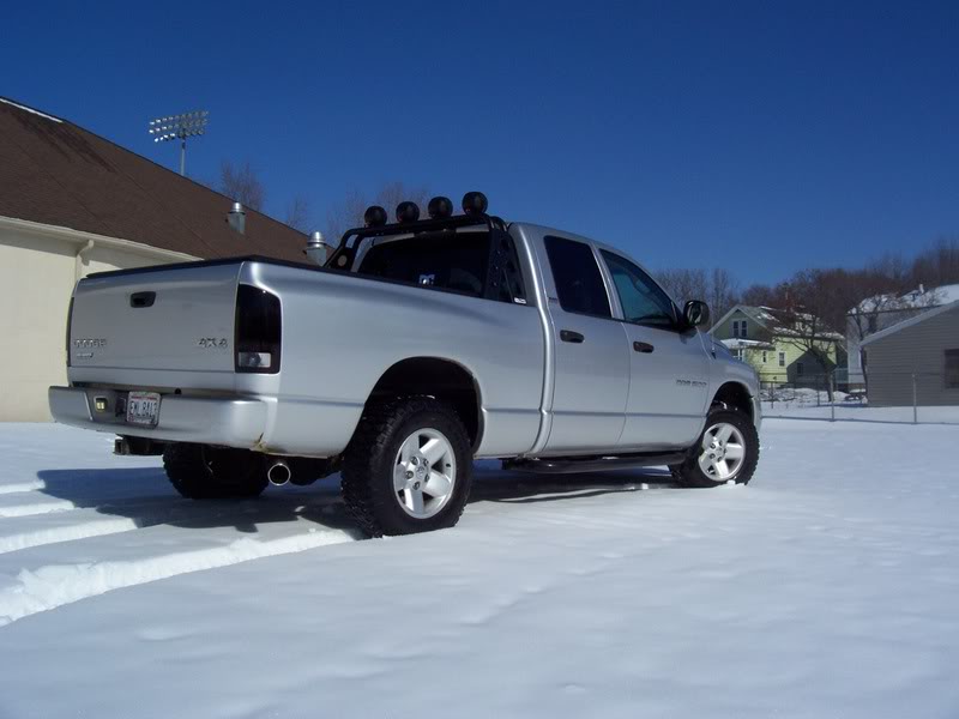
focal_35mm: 34
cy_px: 360
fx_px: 942
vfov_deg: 41.8
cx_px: 480
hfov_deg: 54.0
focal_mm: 5.6
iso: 80
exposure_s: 1/1401
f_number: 5.1
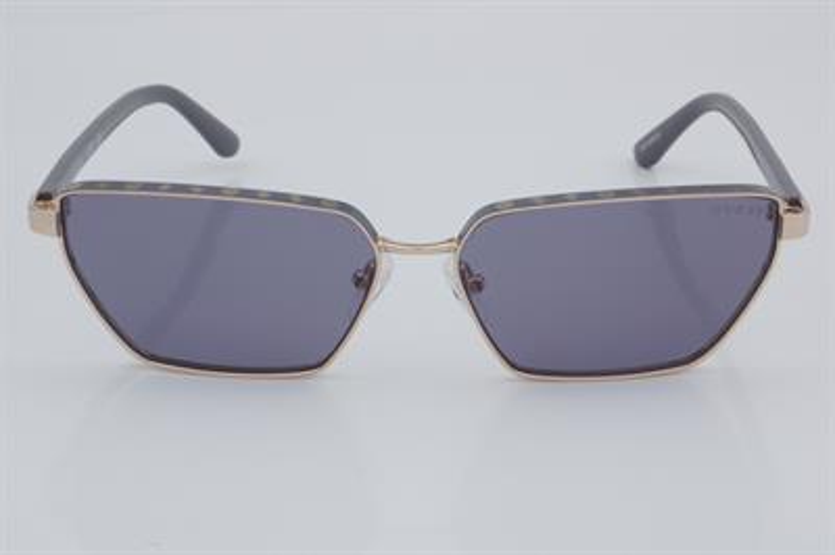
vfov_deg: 16.5
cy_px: 278
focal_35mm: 82
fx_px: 1912
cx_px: 418
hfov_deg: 24.6
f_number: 32
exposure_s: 1/4
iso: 100
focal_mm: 55
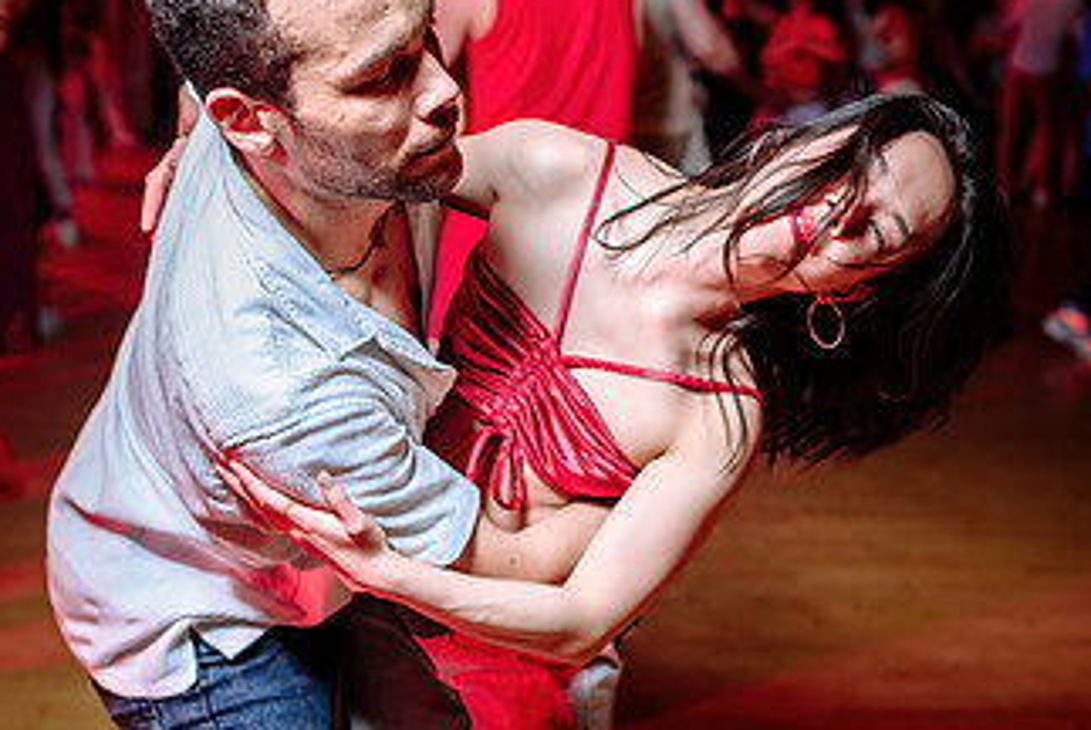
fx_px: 1547
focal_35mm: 51
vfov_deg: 26.5
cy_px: 390
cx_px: 606
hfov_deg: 38.8
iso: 800
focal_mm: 24
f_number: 1.8
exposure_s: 1/100
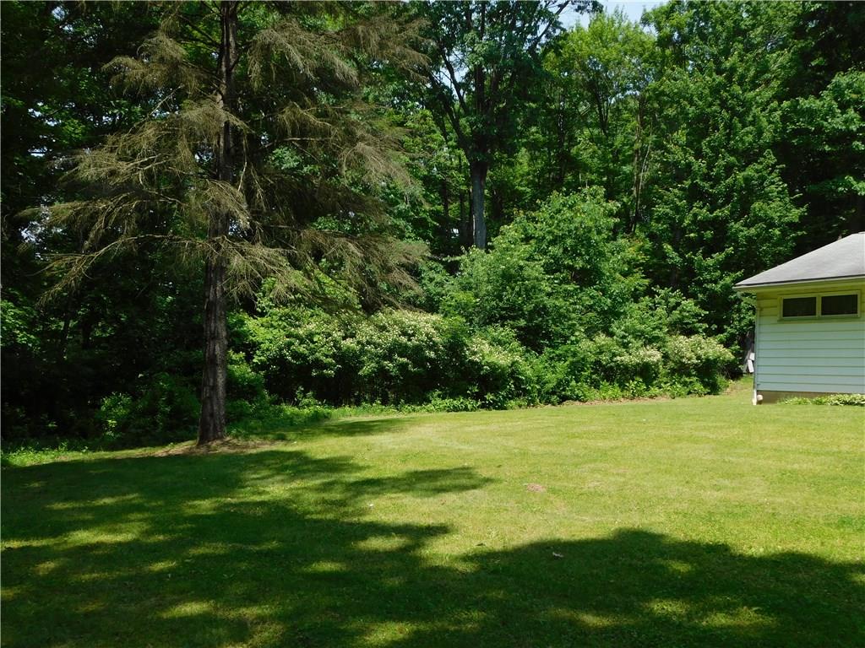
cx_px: 432
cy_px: 324
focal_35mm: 36
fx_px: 900
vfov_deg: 39.7
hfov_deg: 51.4
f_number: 3.5
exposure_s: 1/800
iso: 125
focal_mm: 6.3
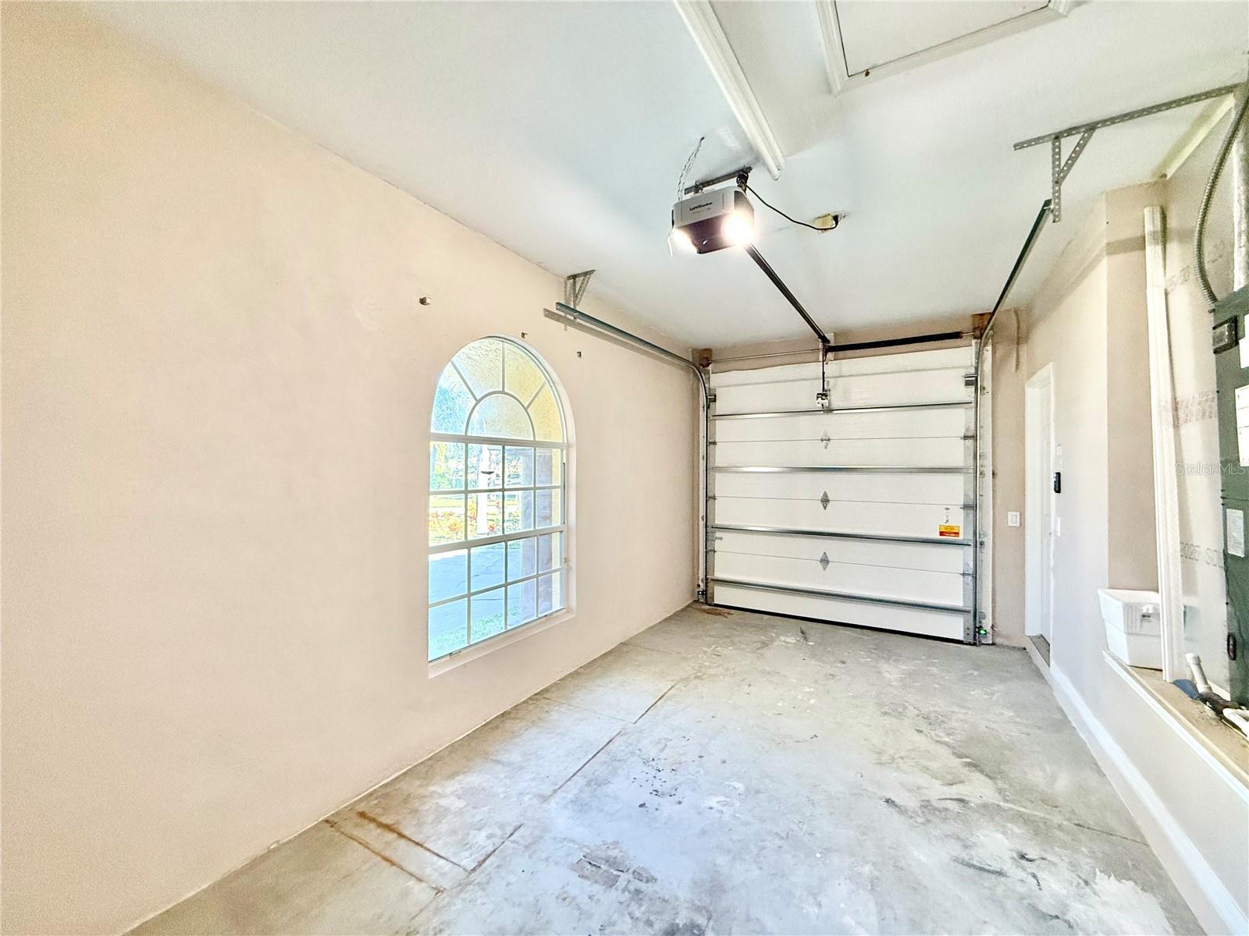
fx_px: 505
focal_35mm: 14
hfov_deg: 102.1
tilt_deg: +2.2
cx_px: 624
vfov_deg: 85.7
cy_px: 468
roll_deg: -0.3
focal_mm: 2.22
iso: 320
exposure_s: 1/120
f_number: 2.2
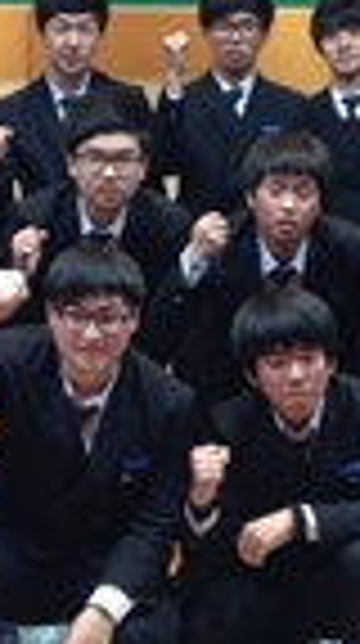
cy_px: 248
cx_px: 117
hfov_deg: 11.3
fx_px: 1823
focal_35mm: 107
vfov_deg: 20.0
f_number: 2.4
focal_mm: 4.28
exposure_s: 1/20
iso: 400
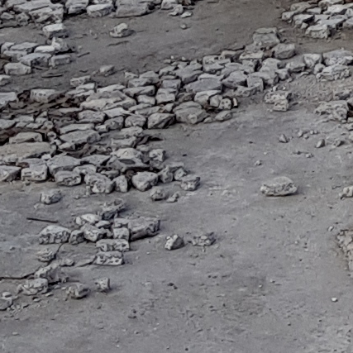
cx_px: 1090
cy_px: -564
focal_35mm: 217
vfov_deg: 7.4
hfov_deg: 7.1
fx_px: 2504
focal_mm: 4.2
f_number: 1.7
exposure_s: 1/1010
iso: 40
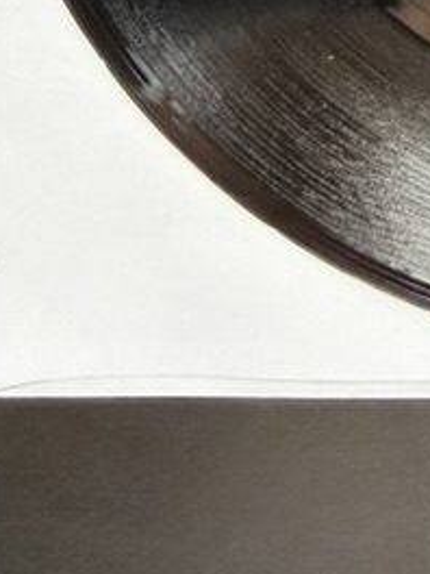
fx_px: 1540
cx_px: 667
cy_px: -385
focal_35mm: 93
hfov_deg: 14.7
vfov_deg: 17.9
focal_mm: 2.22
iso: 200
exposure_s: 1/99
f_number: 2.2
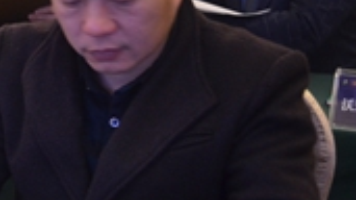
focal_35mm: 110
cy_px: 161
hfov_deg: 18.1
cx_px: -108
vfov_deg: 11.0
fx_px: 1038
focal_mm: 24
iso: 800
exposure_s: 1/15
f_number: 4
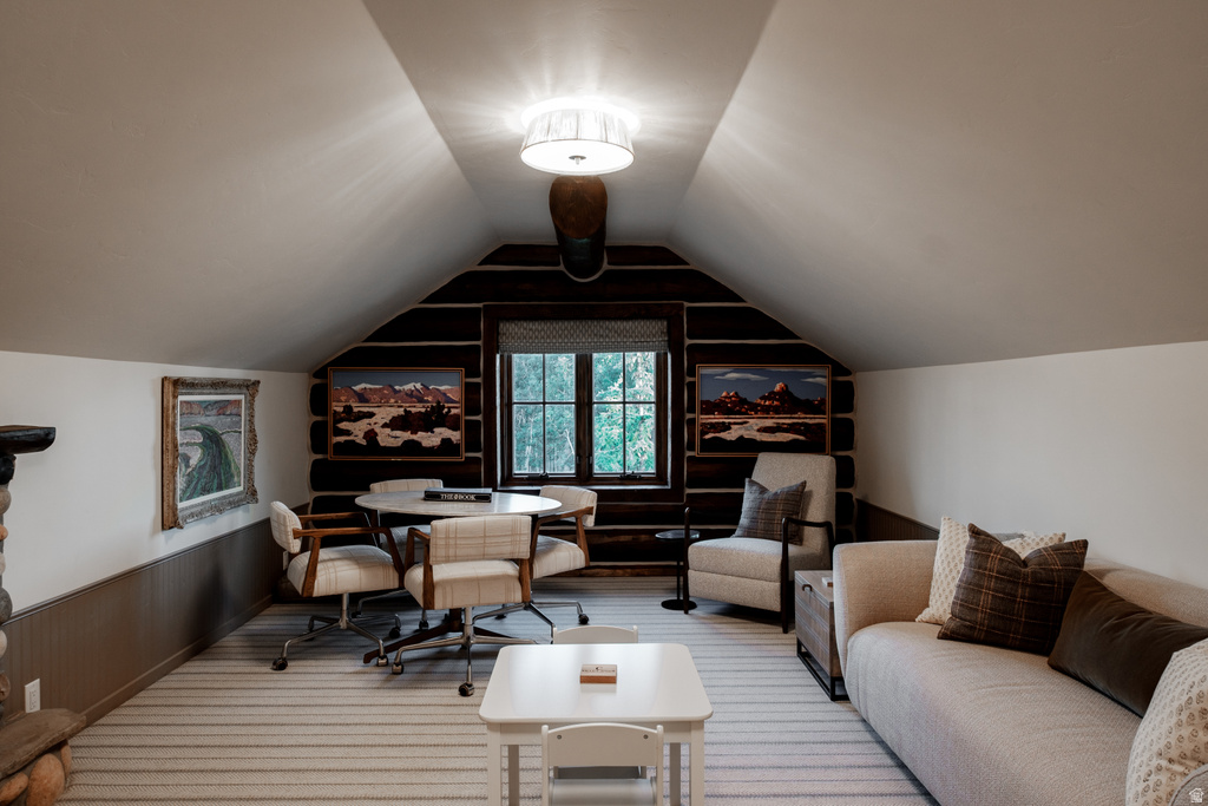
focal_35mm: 24
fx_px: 805
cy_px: 403
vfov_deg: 53.1
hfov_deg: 73.7
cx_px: 604
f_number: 6.4
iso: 400
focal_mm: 15.9
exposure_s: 1/2
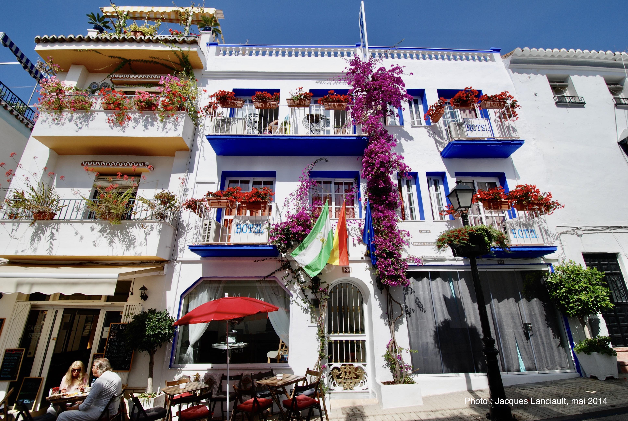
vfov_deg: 77.5
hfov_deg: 100.3
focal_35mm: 15
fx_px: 262
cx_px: 314
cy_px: 210
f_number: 8
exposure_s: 1/250
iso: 100
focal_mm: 10
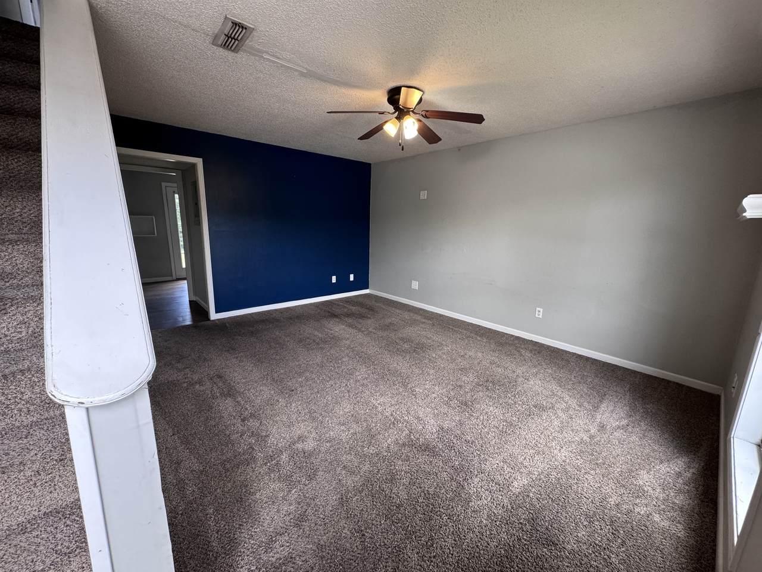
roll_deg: -1.9
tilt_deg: -11.4
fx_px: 308
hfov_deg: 102.1
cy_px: 286
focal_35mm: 14
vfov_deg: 85.7
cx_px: 381
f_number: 2.2
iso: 160
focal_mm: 2.22
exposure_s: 1/99
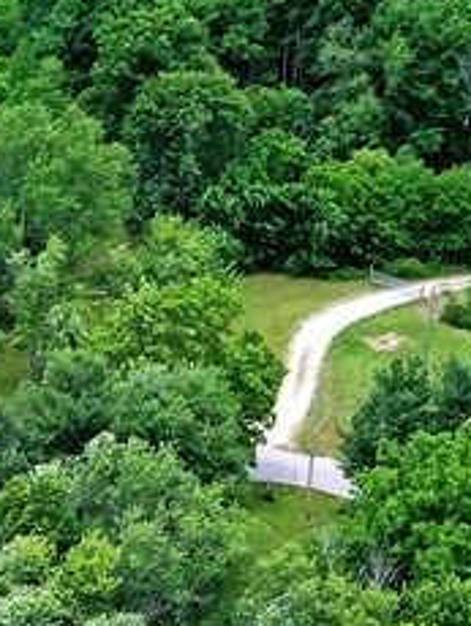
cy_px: 923
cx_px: -172
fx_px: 2300
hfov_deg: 11.3
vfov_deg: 14.5
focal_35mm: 127
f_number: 5.6
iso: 100
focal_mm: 10.26
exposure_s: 1/400
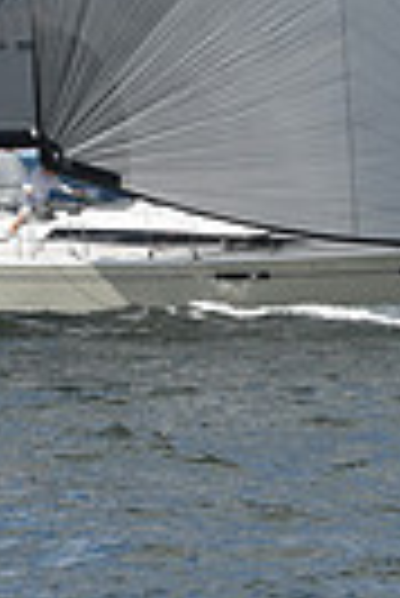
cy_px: -211
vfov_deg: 4.6
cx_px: 281
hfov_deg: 3.1
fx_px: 7397
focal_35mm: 445
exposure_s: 1/800
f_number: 10
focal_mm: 102
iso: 250
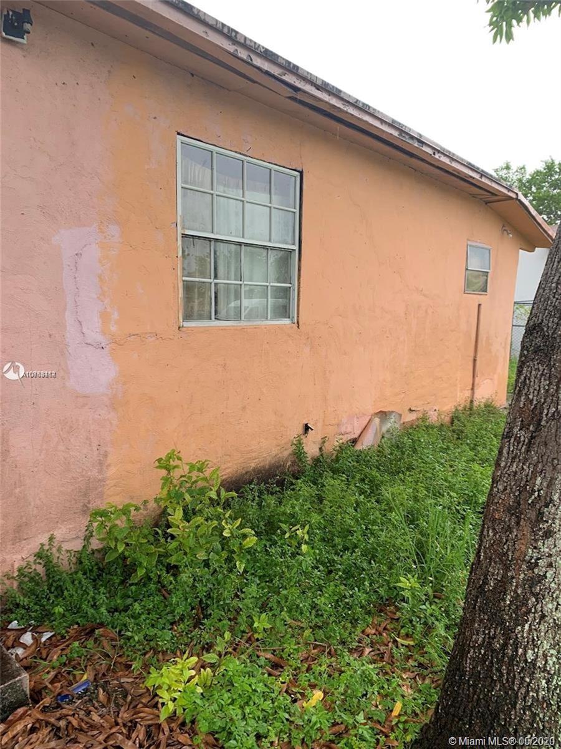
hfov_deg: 53.1
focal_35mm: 26
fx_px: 562
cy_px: 374
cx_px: 280
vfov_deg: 67.3
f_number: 1.8
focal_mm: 4.25
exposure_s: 1/121
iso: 64
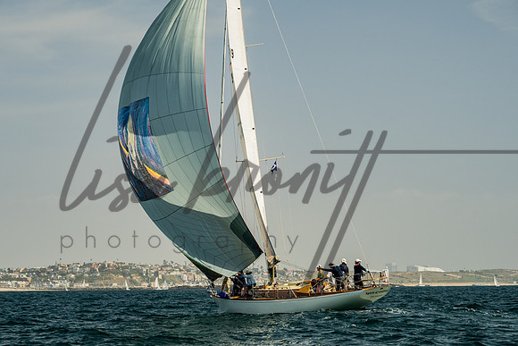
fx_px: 1700
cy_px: 202
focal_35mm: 118
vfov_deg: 11.6
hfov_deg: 17.3
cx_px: 259
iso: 320
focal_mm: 97
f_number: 6.3
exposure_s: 1/1000
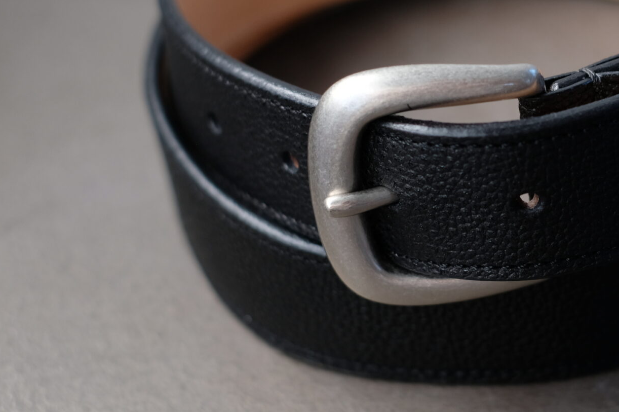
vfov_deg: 12.3
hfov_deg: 18.2
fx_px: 1907
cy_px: 192
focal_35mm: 111
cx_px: 512
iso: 200
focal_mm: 35
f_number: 2.5
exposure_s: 1/170
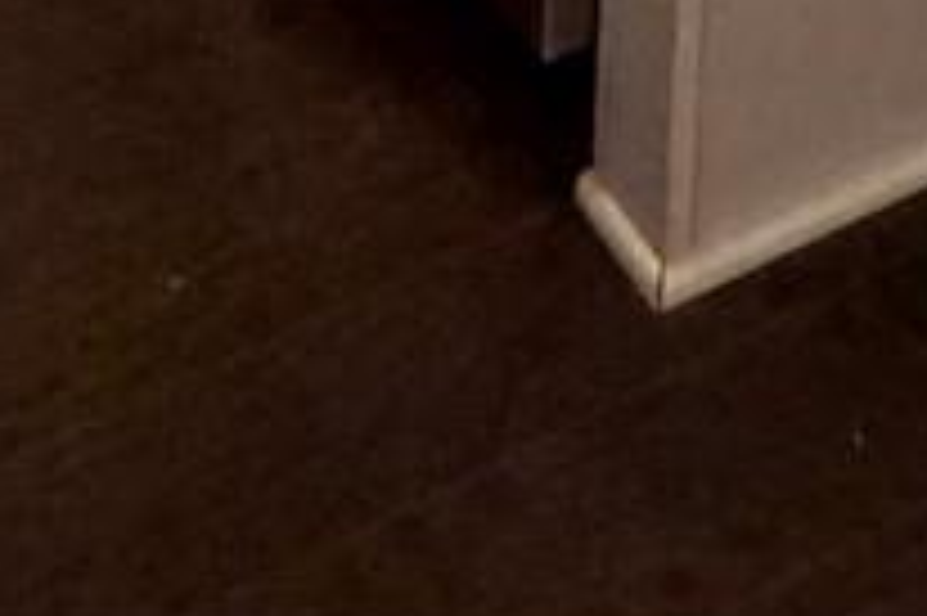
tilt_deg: -7.3
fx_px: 2907
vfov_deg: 8.1
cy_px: -1733
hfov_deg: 17.9
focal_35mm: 113
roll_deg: -0.3
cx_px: 160
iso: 250
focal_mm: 2.22
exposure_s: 1/60
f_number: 2.2
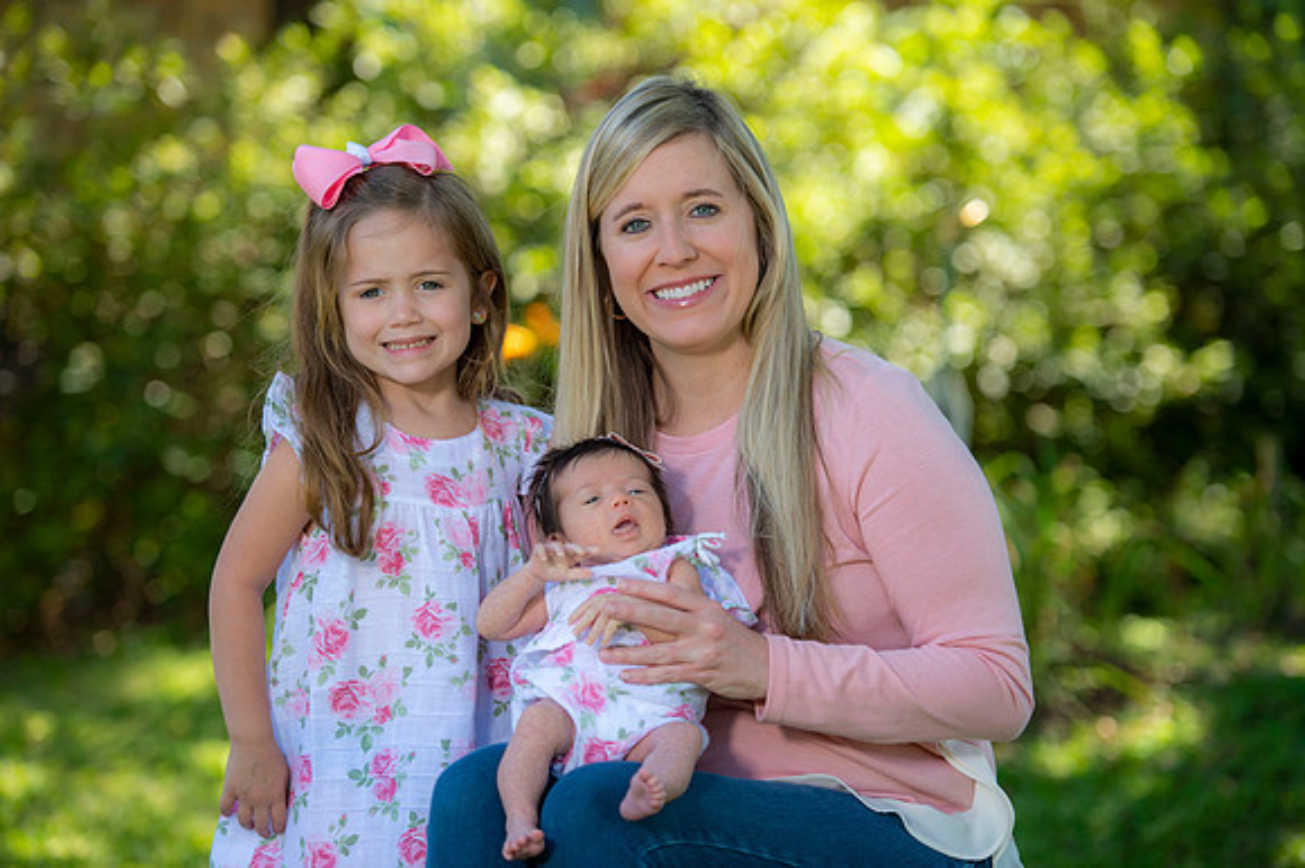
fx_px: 4420
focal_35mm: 122
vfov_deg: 11.2
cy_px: 434
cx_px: 652
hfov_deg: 16.8
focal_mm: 122
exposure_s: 1/250
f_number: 2.8
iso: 100
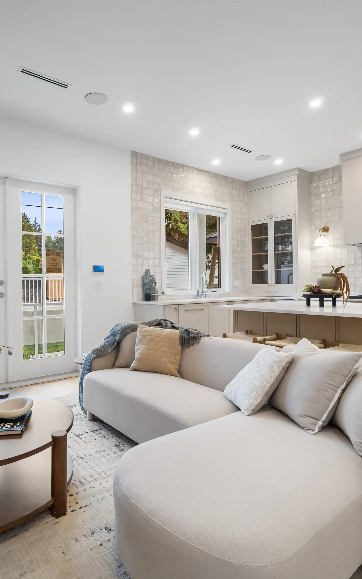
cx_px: 144
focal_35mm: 21
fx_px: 328
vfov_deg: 82.9
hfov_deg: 57.3
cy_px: 291
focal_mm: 9
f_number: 9
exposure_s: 1/2
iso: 250
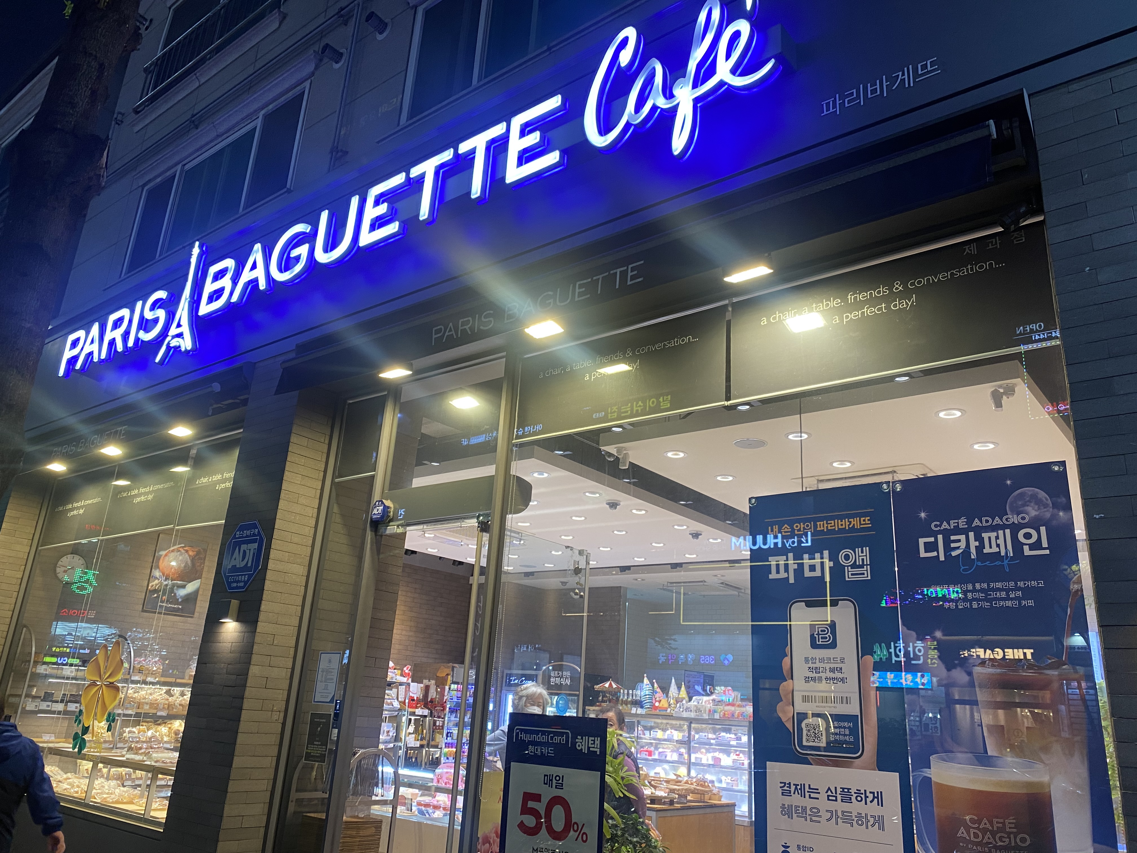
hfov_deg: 67.3
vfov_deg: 53.1
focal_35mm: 26
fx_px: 854
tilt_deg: +19.8
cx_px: 568
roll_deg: -3.0
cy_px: 426
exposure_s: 1/60
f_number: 1.8
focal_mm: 4.25
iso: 100
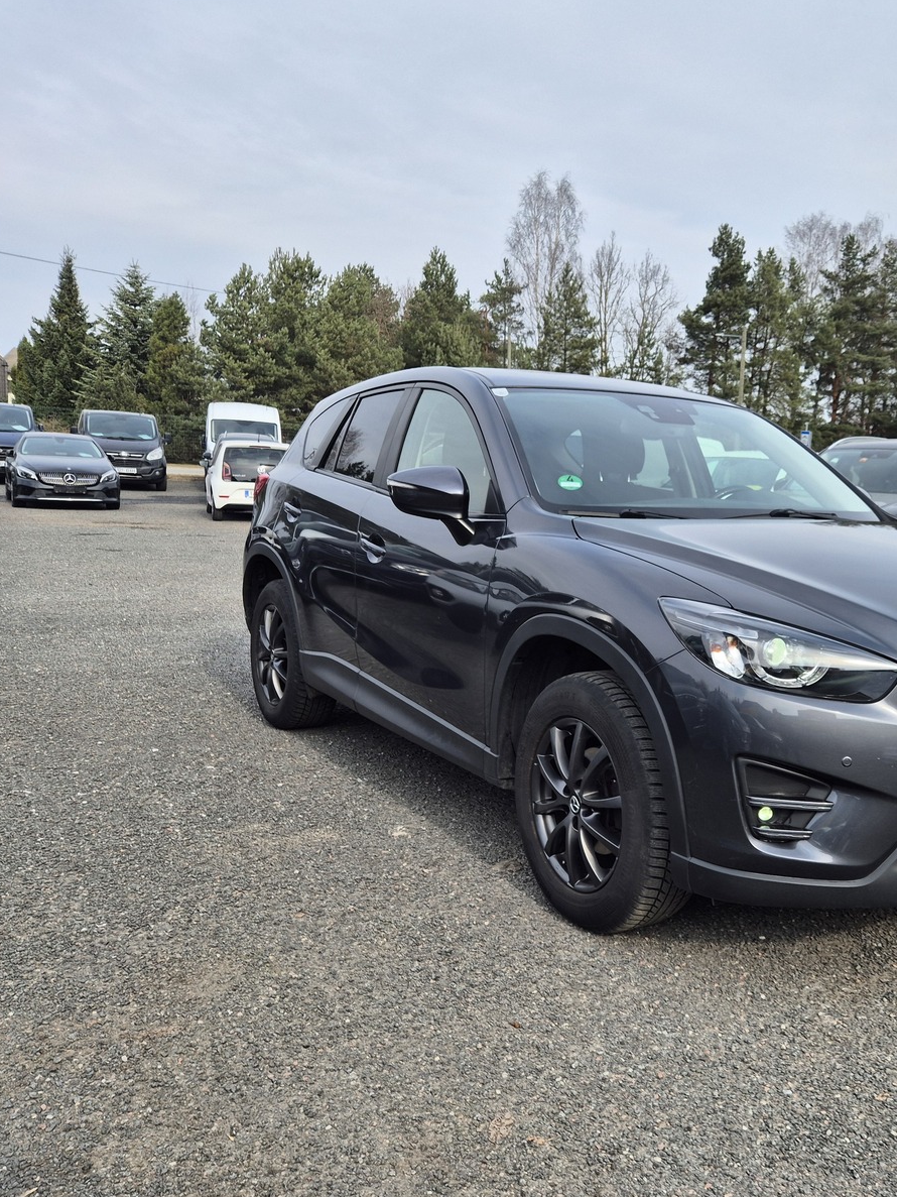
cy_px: 600
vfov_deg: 58.4
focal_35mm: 31
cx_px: 704
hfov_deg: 43.5
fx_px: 1071
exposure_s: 1/1188
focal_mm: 5.4
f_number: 1.8
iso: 25
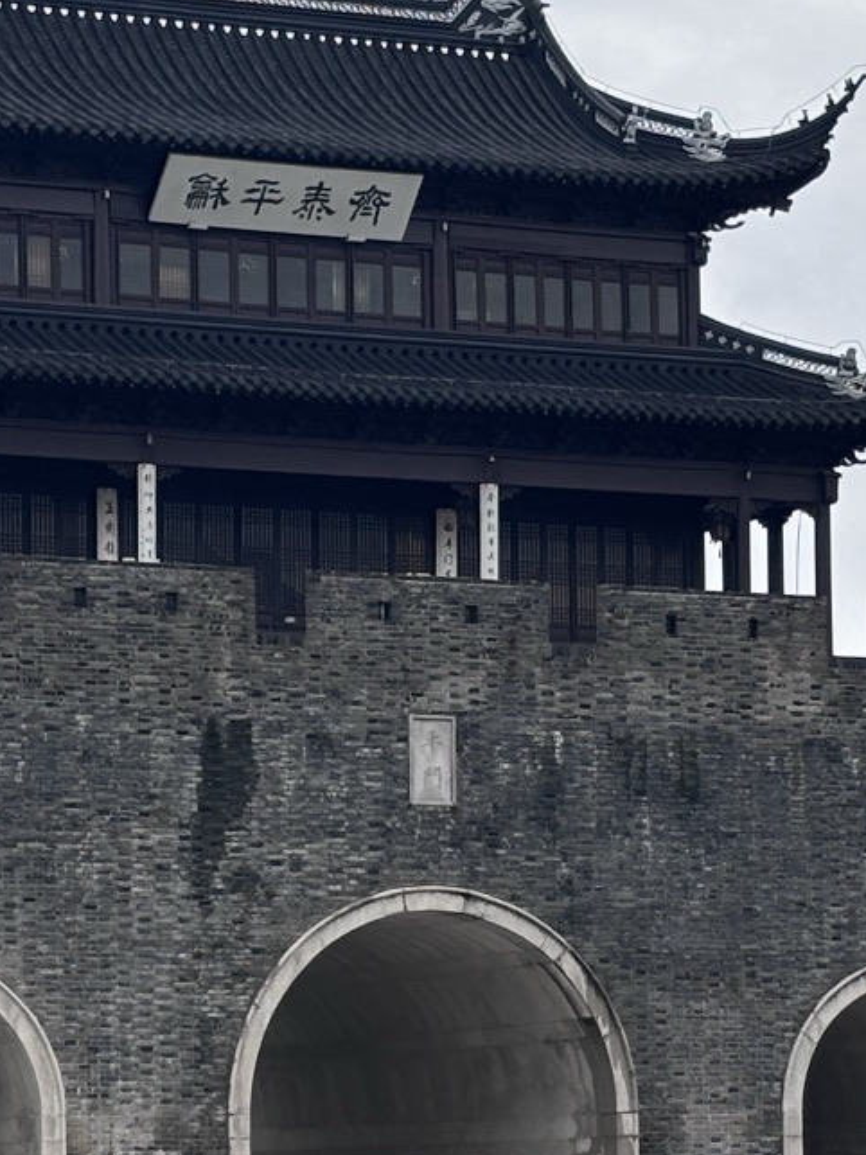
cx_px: 539
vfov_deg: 12.1
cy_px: 956
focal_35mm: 163
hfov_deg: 9.1
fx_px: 5439
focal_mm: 5.96
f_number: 1.6
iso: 32
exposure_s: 1/641
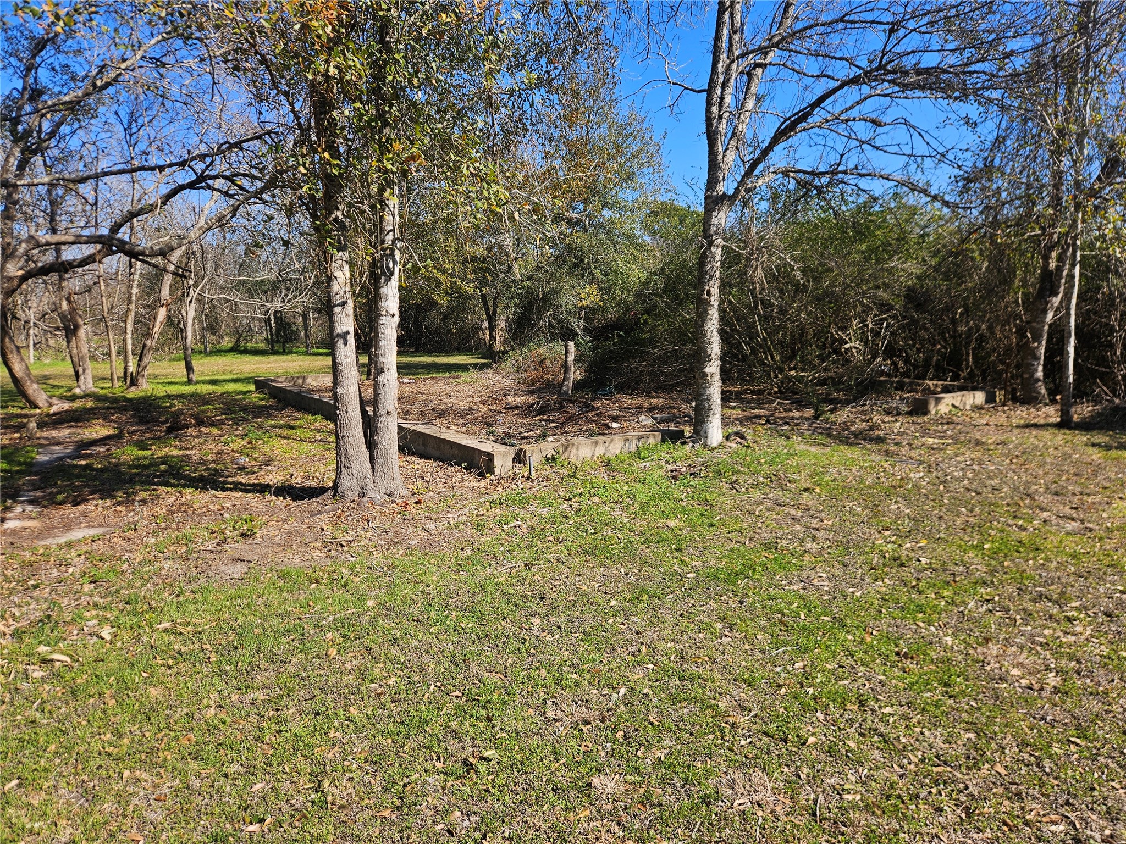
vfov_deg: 58.9
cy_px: 422
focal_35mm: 23
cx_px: 563
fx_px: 748
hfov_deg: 73.9
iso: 25
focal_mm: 5.4
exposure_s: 1/1290
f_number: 1.8
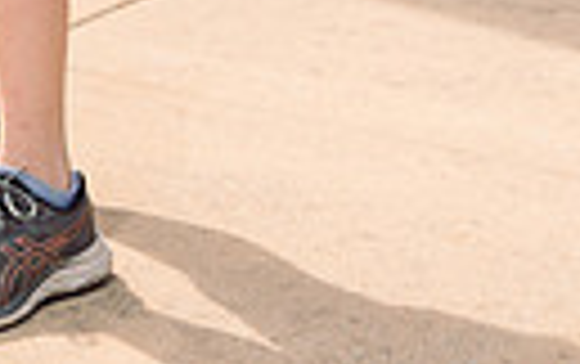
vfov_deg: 7.9
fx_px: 2358
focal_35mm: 149
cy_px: -643
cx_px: -72
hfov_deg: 13.7
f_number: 9
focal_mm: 42
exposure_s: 1/250
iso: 125
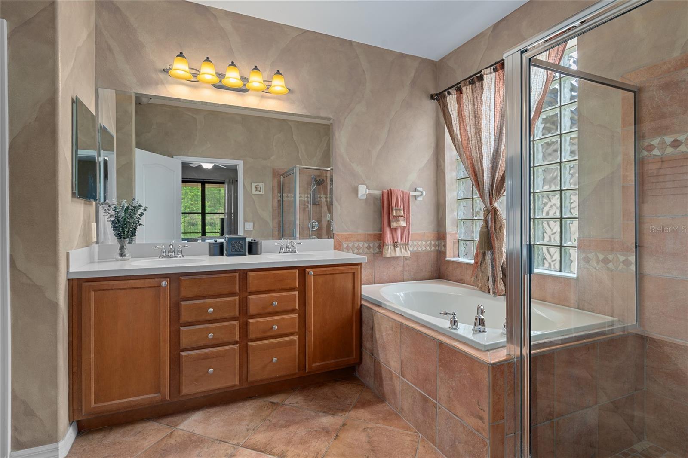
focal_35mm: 16
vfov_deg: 73.7
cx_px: 344
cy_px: 229
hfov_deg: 96.7
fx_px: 306
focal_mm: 16
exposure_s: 1/2
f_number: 9
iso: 320
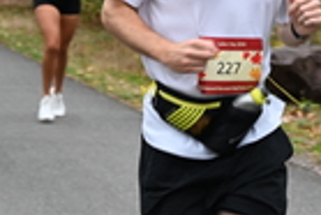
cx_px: 249
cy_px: -96
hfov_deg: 7.4
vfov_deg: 5.0
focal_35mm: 276
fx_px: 2464
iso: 450
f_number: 6
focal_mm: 70
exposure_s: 1/125
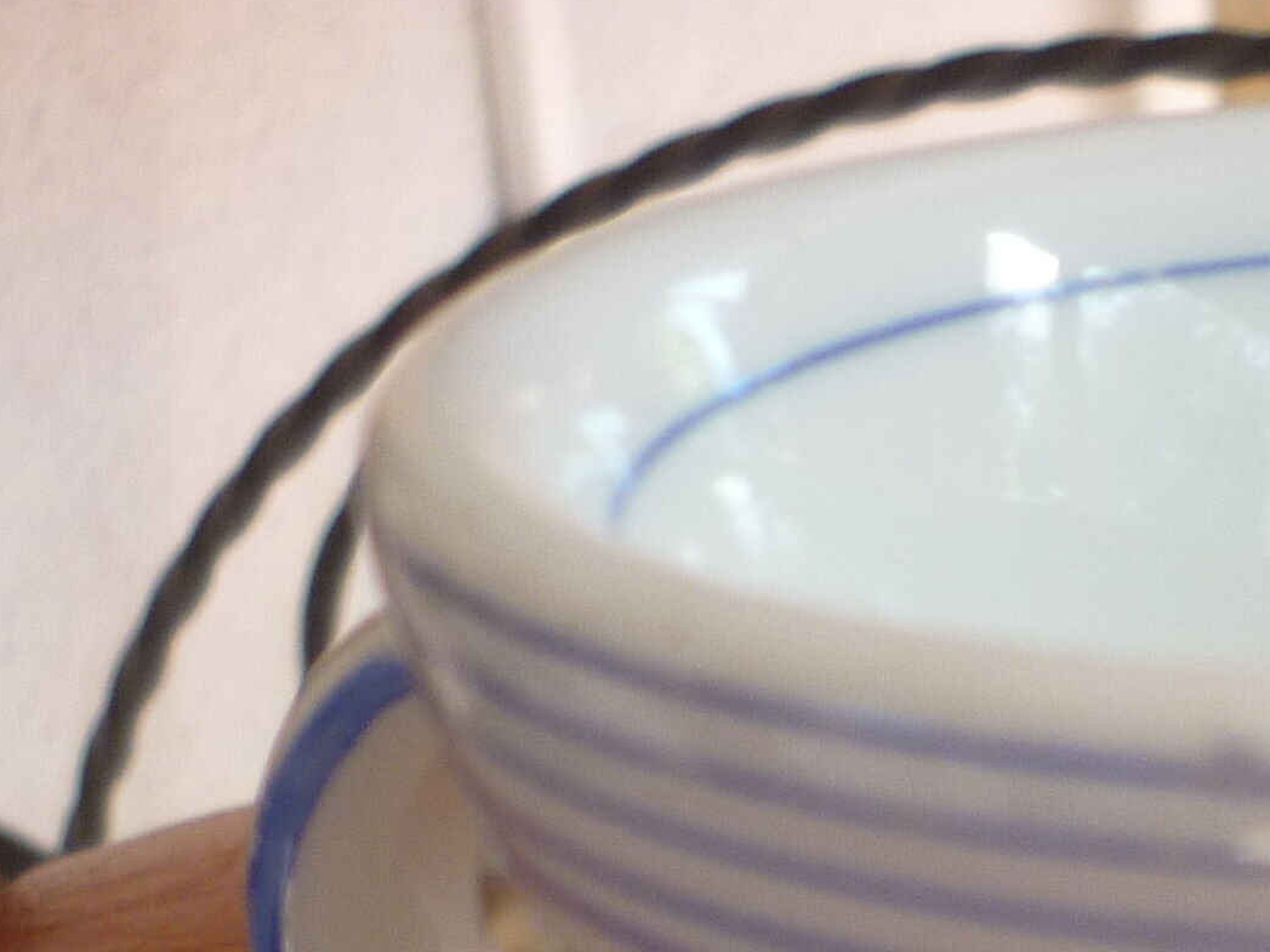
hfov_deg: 16.3
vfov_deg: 12.0
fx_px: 4219
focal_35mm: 115
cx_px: 1593
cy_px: 1621
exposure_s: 1/60
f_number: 2.8
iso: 80
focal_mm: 5.5
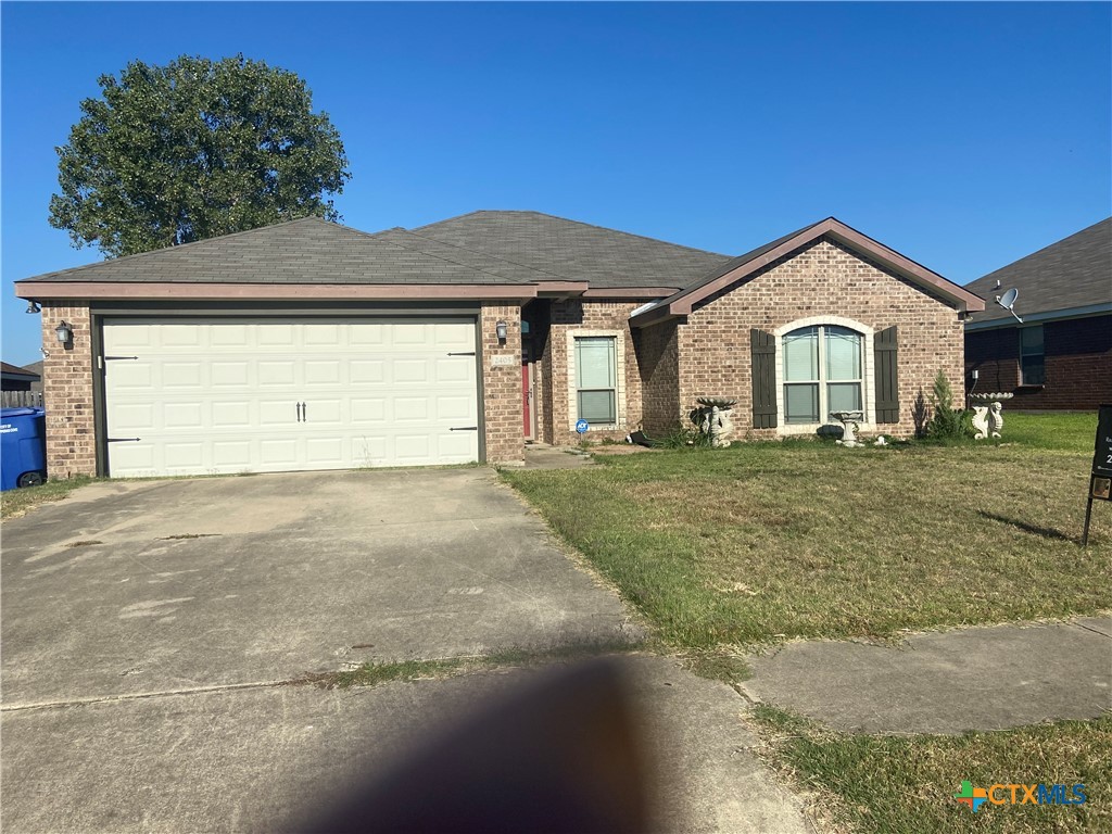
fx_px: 835
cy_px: 417
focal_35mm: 26
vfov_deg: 53.1
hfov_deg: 67.3
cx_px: 556
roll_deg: +2.0
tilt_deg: -0.4
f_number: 1.8
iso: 32
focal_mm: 4.25
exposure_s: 1/4808
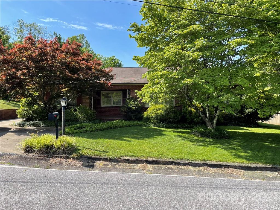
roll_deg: +1.9
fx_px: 210
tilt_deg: -0.1
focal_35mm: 26
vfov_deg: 53.1
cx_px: 140
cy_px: 105
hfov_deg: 67.3
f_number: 1.6
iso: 32
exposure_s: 1/1416
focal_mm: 4.2
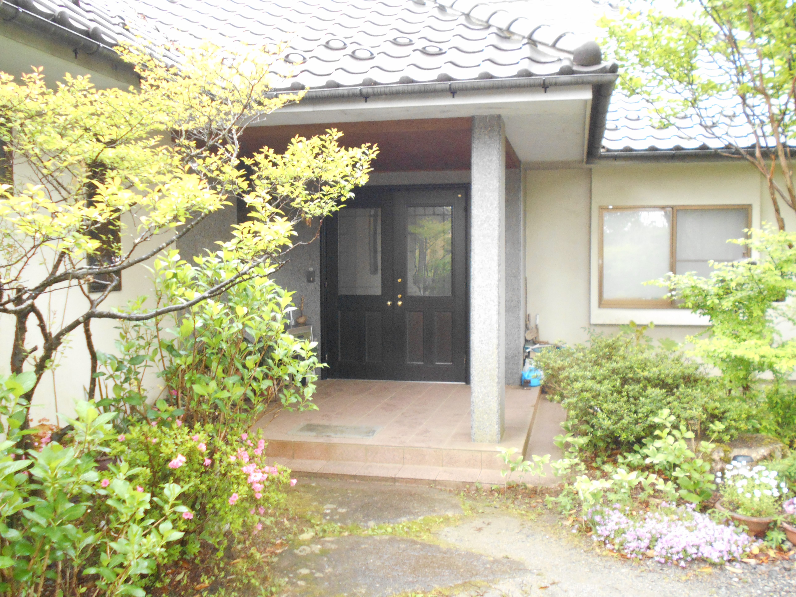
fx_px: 782
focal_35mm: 34
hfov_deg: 54.0
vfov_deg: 41.8
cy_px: 298
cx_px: 398
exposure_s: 1/30
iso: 400
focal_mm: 5.8
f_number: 3.6
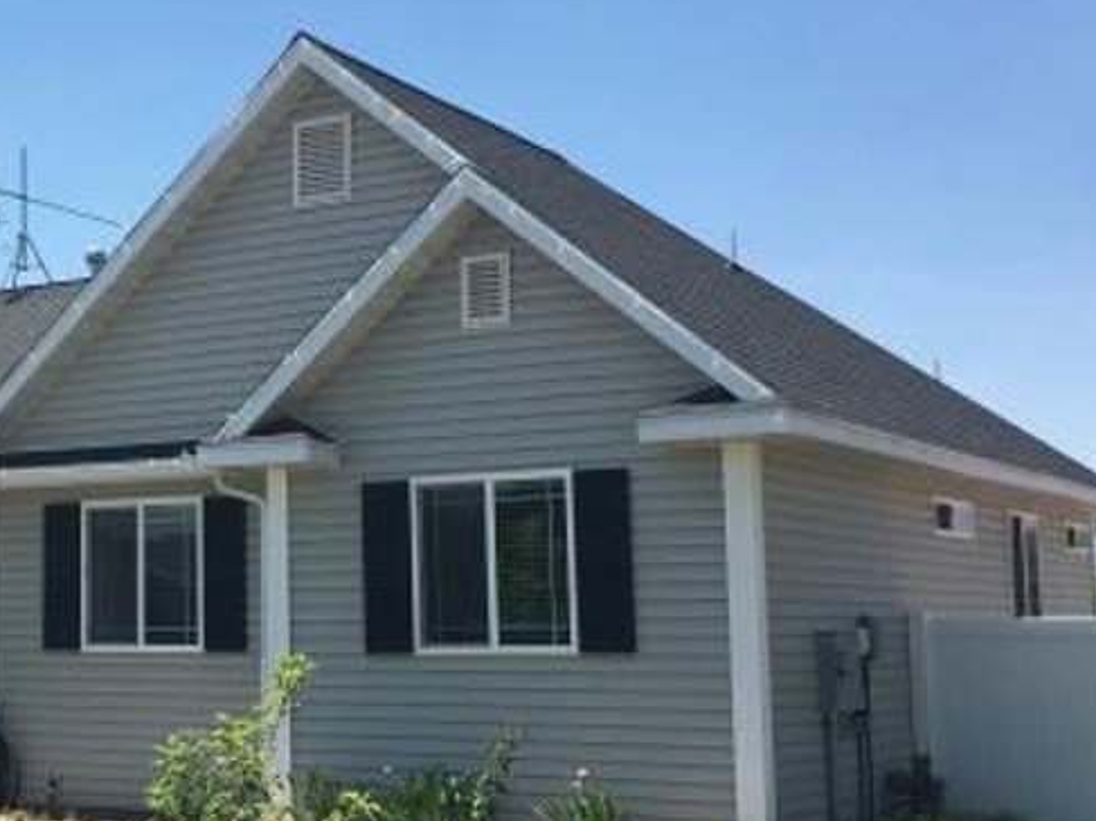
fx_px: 1931
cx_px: 207
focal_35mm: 61
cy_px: 418
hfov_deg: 30.8
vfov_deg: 24.0
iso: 25
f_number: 2.2
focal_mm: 4.15
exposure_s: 1/1350
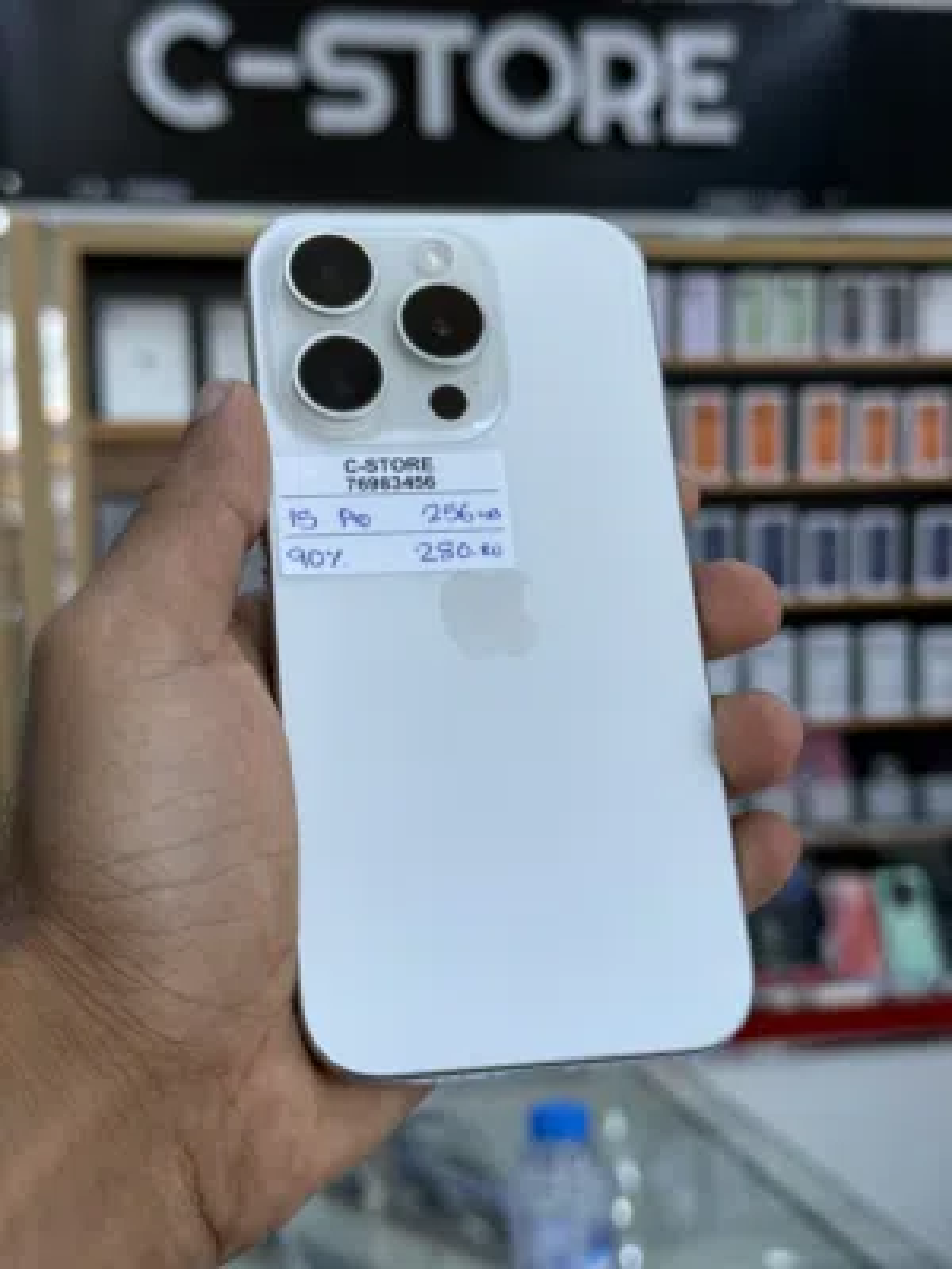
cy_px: 634
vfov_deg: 39.7
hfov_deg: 30.3
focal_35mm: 48
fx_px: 1760
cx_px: 476
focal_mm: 6.76
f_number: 1.78
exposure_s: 1/975
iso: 64
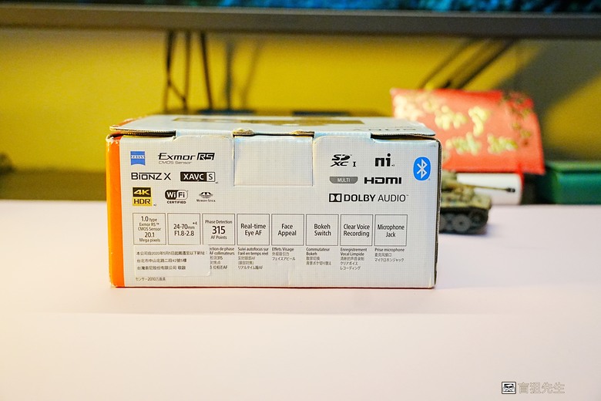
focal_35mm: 48
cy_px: 200
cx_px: 300
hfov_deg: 41.1
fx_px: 801
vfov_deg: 28.1
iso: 3200
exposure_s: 1/125
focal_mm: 32
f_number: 4.5
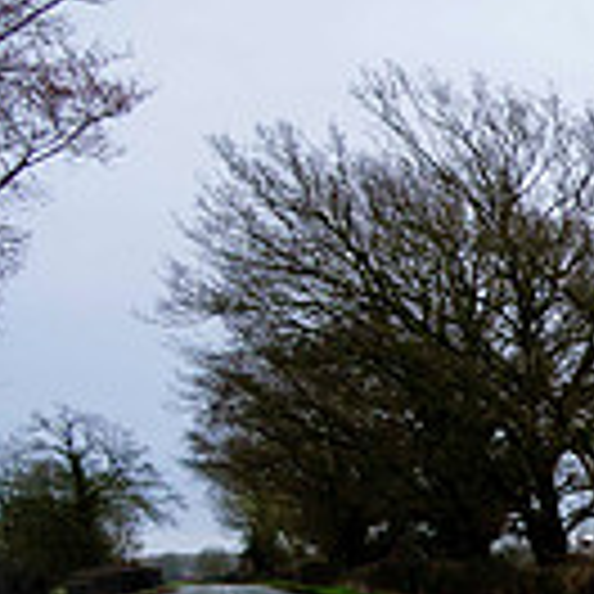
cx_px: 1282
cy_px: 857
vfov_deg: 17.0
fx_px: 1825
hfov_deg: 14.4
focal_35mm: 94
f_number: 5.6
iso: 200
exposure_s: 1/250
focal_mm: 12
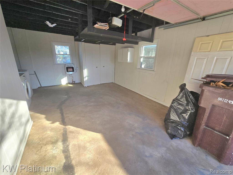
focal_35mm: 13
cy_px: 88
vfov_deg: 89.9
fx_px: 88
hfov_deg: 106.2
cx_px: 116
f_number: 2.2
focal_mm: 2.2
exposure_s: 1/357
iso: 50
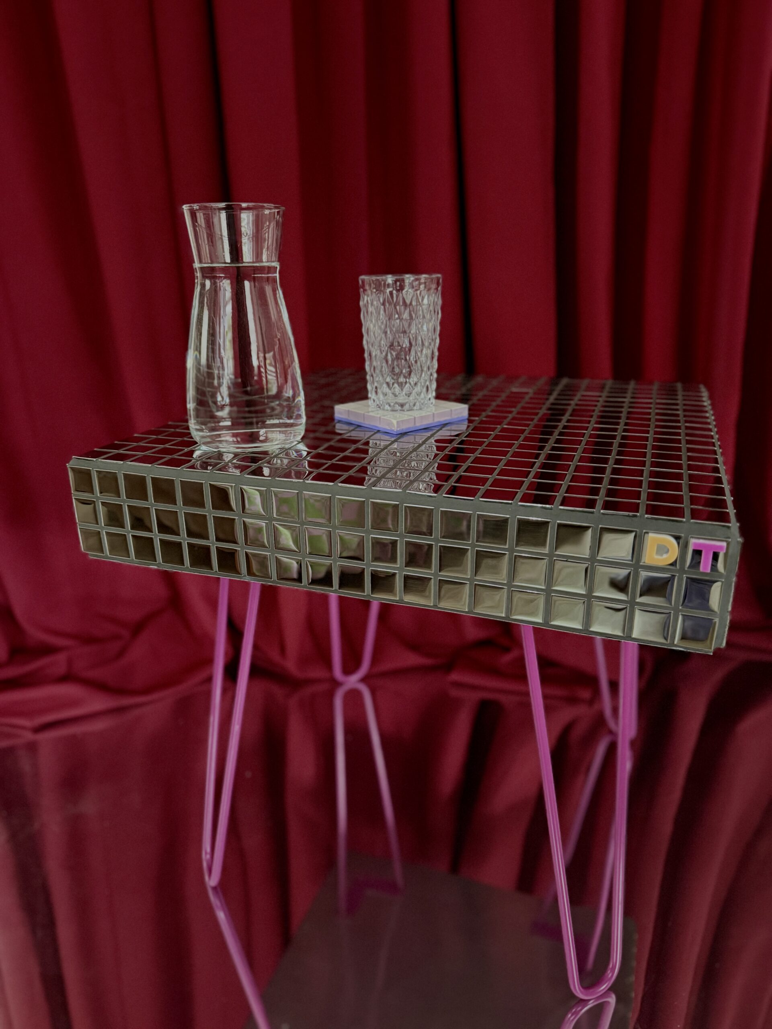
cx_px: 386
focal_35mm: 24
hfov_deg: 56.8
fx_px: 714
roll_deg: +1.2
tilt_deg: -19.9
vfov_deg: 71.6
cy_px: 514
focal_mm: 6.76
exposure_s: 1/40
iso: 800
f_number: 1.78
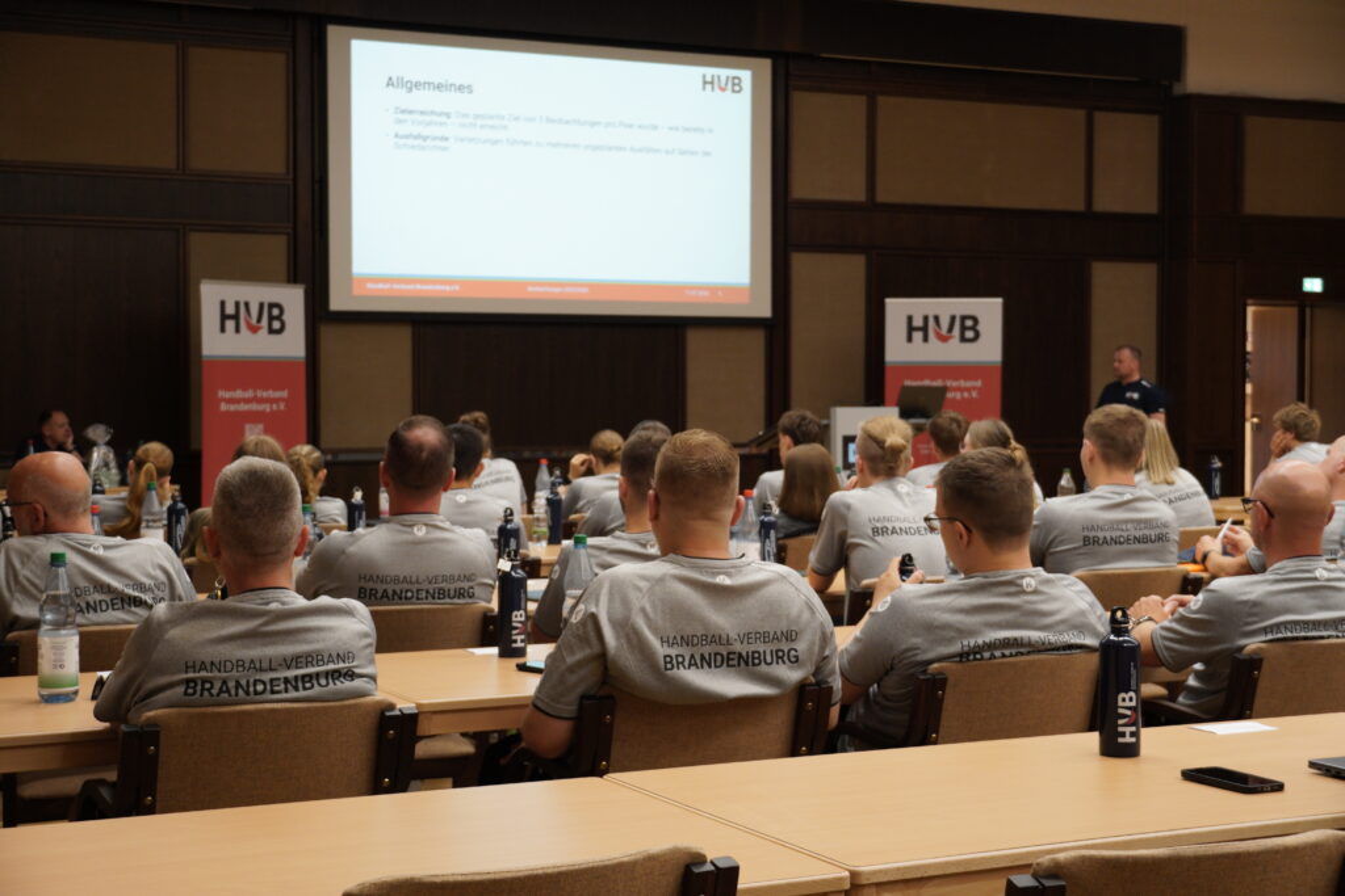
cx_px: 672
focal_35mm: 57
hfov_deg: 35.0
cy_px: 448
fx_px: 2130
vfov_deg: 23.8
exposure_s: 1/200
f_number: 5
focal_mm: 38
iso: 3200
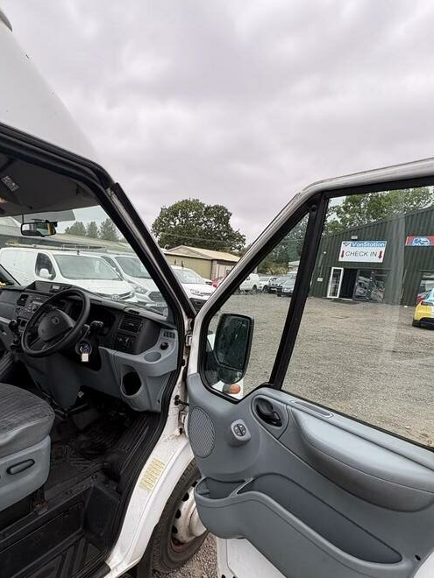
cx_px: 174
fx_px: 318
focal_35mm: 19
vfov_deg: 83.8
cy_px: 343
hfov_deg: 68.0
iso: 50
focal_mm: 2.22
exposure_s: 1/356
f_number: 2.2
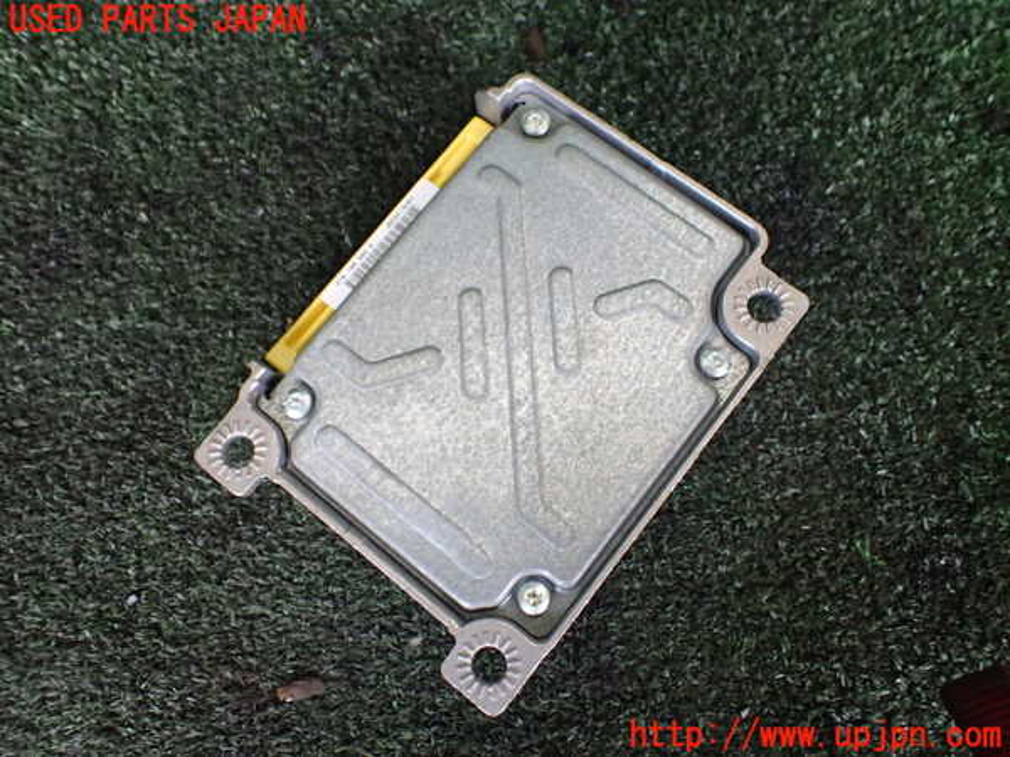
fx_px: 875
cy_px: 378
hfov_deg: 60.0
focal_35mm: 30
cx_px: 505
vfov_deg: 46.8
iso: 640
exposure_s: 1/125
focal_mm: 5.4
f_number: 2.3
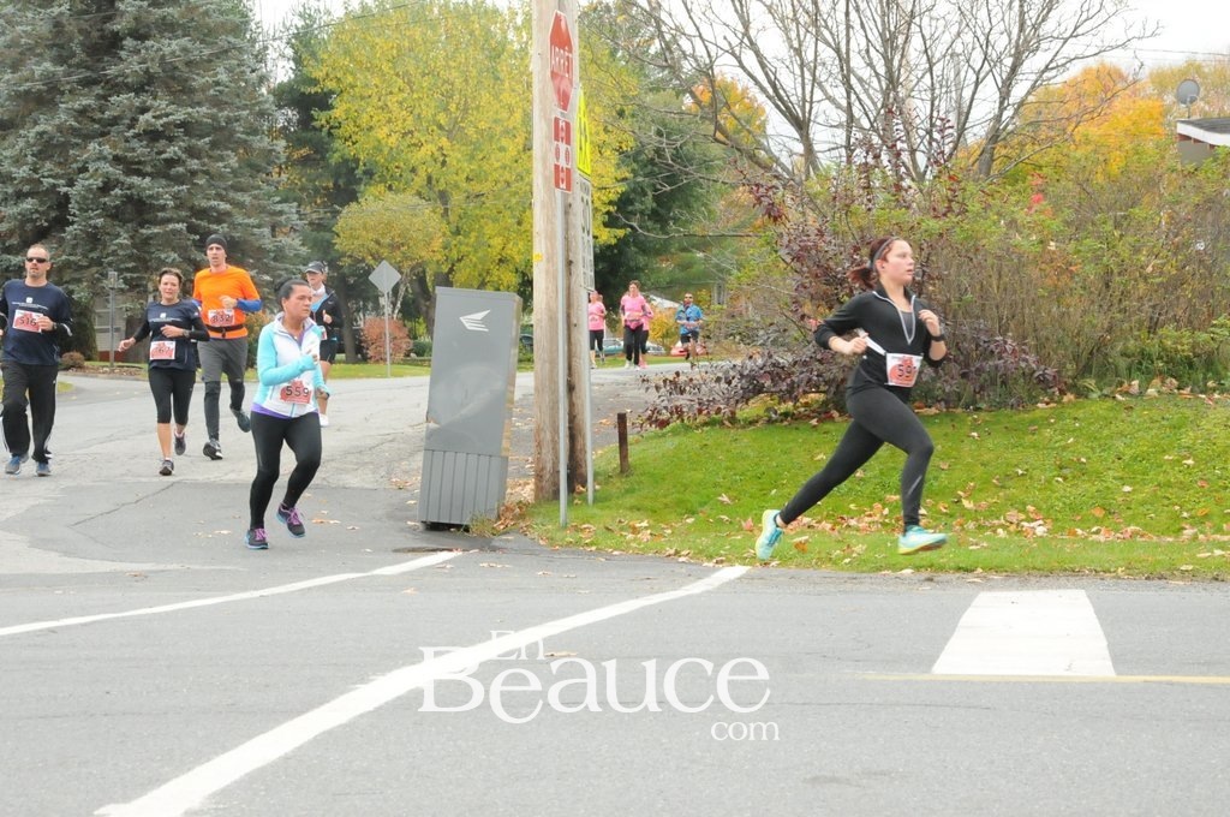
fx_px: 2559
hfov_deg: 27.0
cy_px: 408
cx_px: 615
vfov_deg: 18.1
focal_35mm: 75
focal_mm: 50
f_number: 10
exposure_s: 1/400
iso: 2500
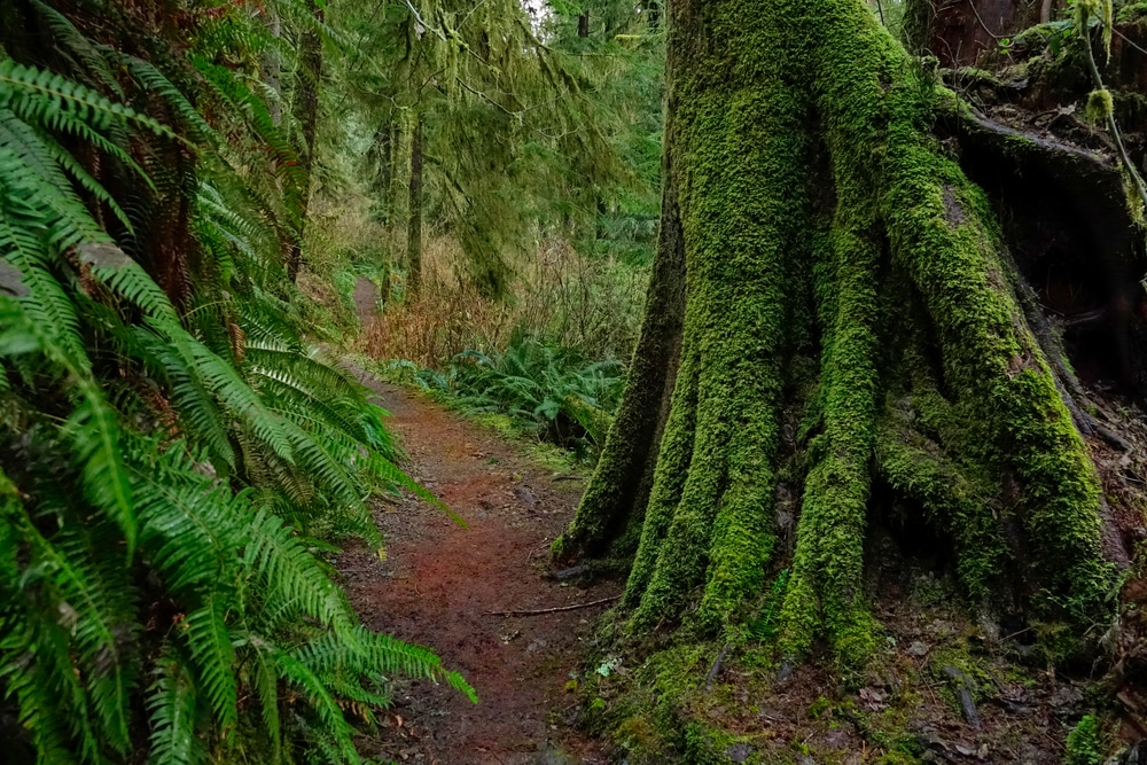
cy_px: 382
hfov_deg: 65.5
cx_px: 574
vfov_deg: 46.4
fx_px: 892
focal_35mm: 28
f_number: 2.8
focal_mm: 10.18
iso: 1600
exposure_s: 1/60
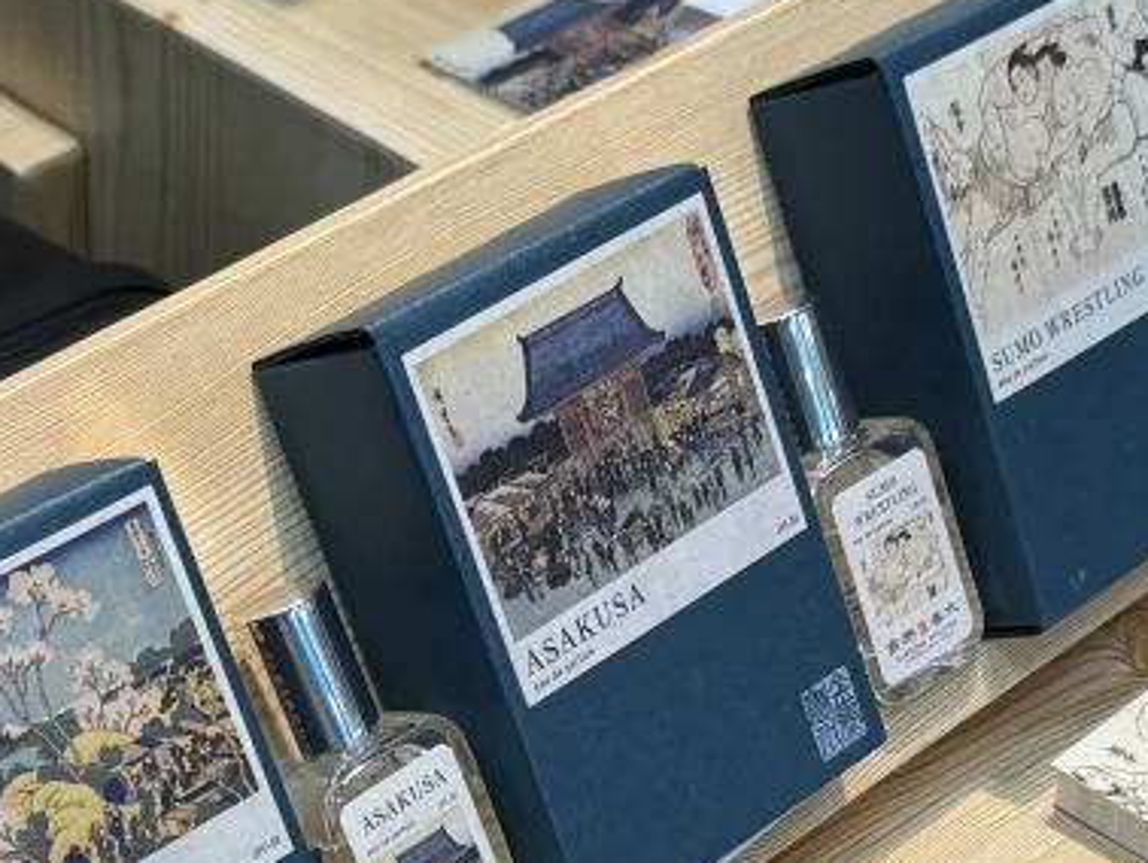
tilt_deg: -48.6
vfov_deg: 14.0
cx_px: 419
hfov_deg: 19.8
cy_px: 1294
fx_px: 3285
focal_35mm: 99
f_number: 1.6
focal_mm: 5.96
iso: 50
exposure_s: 1/100
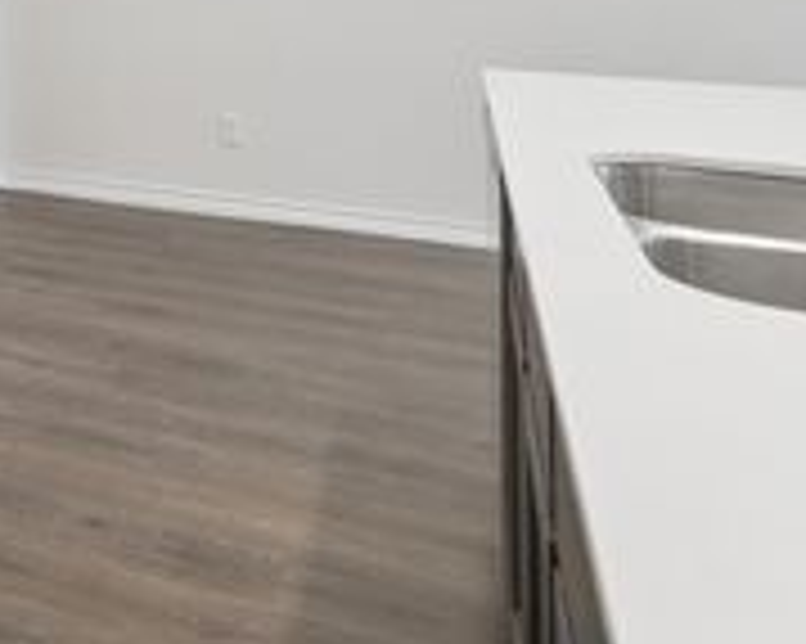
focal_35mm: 43
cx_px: -189
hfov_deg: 33.6
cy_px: -38
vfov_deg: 31.3
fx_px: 1033
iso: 100
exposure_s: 1/2
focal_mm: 11
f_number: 8
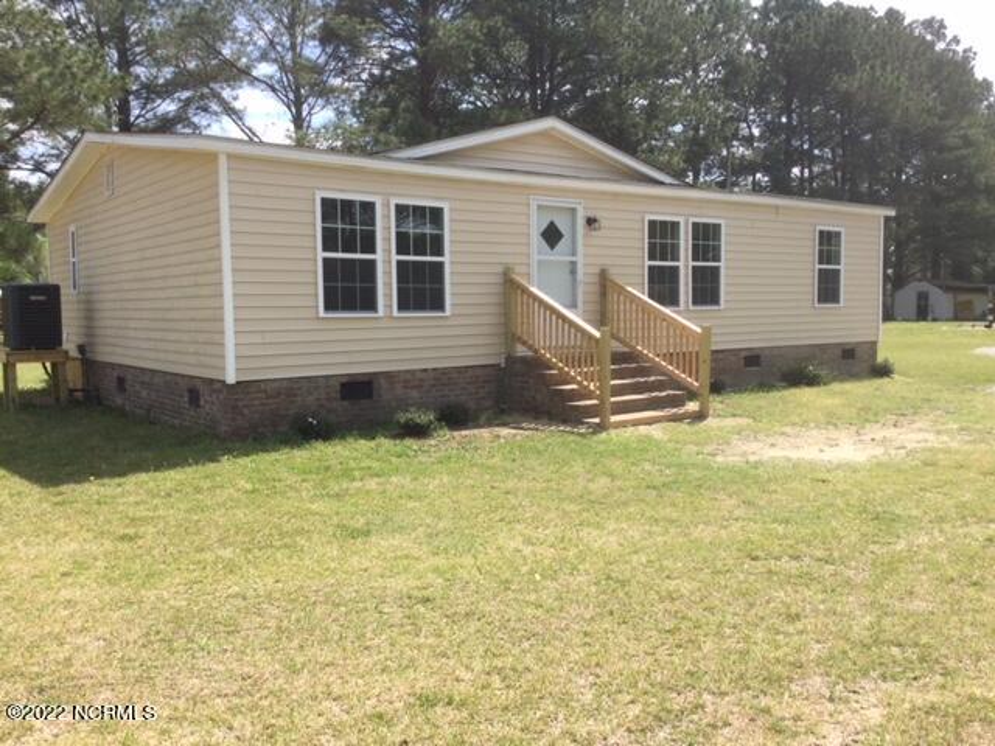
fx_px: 891
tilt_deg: -3.9
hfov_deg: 58.4
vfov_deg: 45.4
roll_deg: +0.1
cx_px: 498
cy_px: 373
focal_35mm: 31
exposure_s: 1/791
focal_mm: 3.3
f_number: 2.4
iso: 25
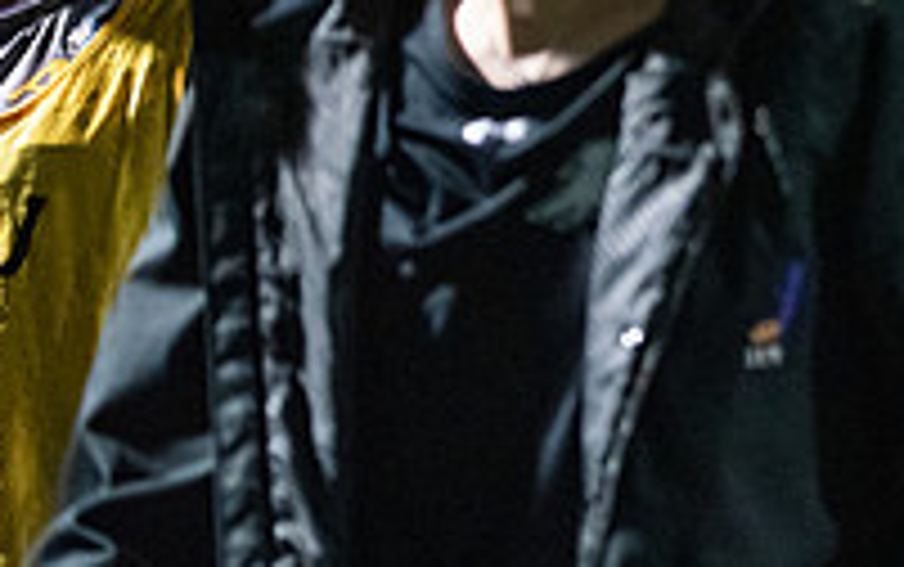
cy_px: -106
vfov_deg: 6.3
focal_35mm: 206
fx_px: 5079
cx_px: 1282
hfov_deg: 9.9
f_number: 3.2
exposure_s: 1/800
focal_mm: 70
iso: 8000
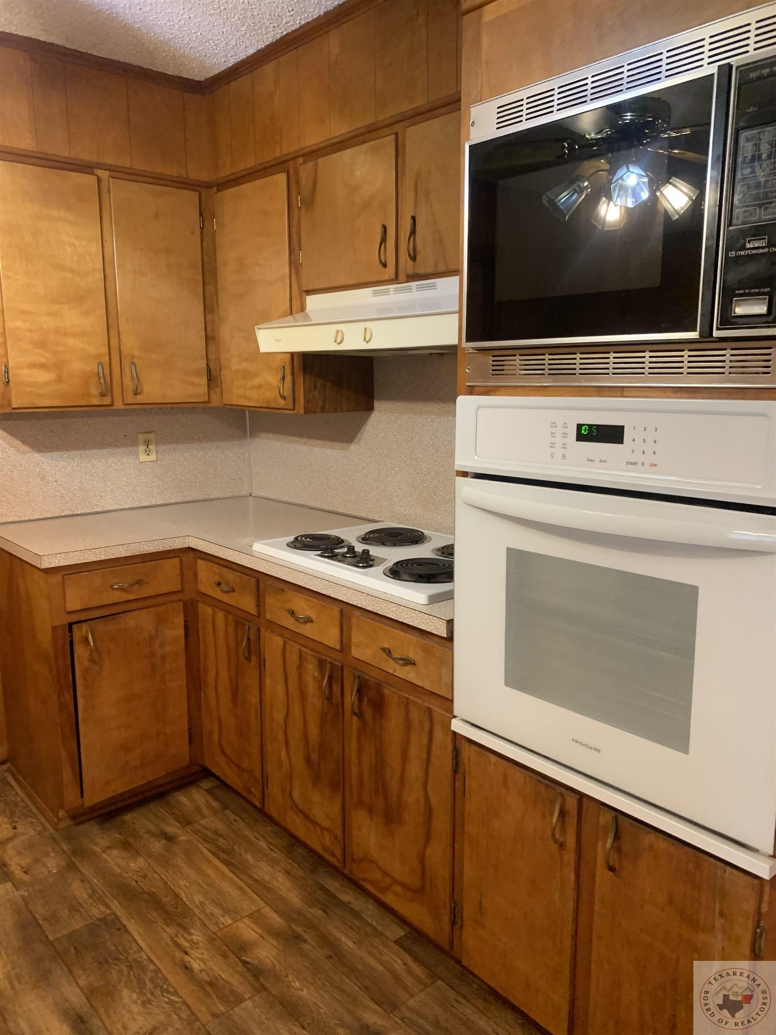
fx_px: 777
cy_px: 518
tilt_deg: -10.0
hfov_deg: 53.1
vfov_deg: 67.3
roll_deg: +0.8
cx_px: 388
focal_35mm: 26
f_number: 1.8
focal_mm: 4.25
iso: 320
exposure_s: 1/40
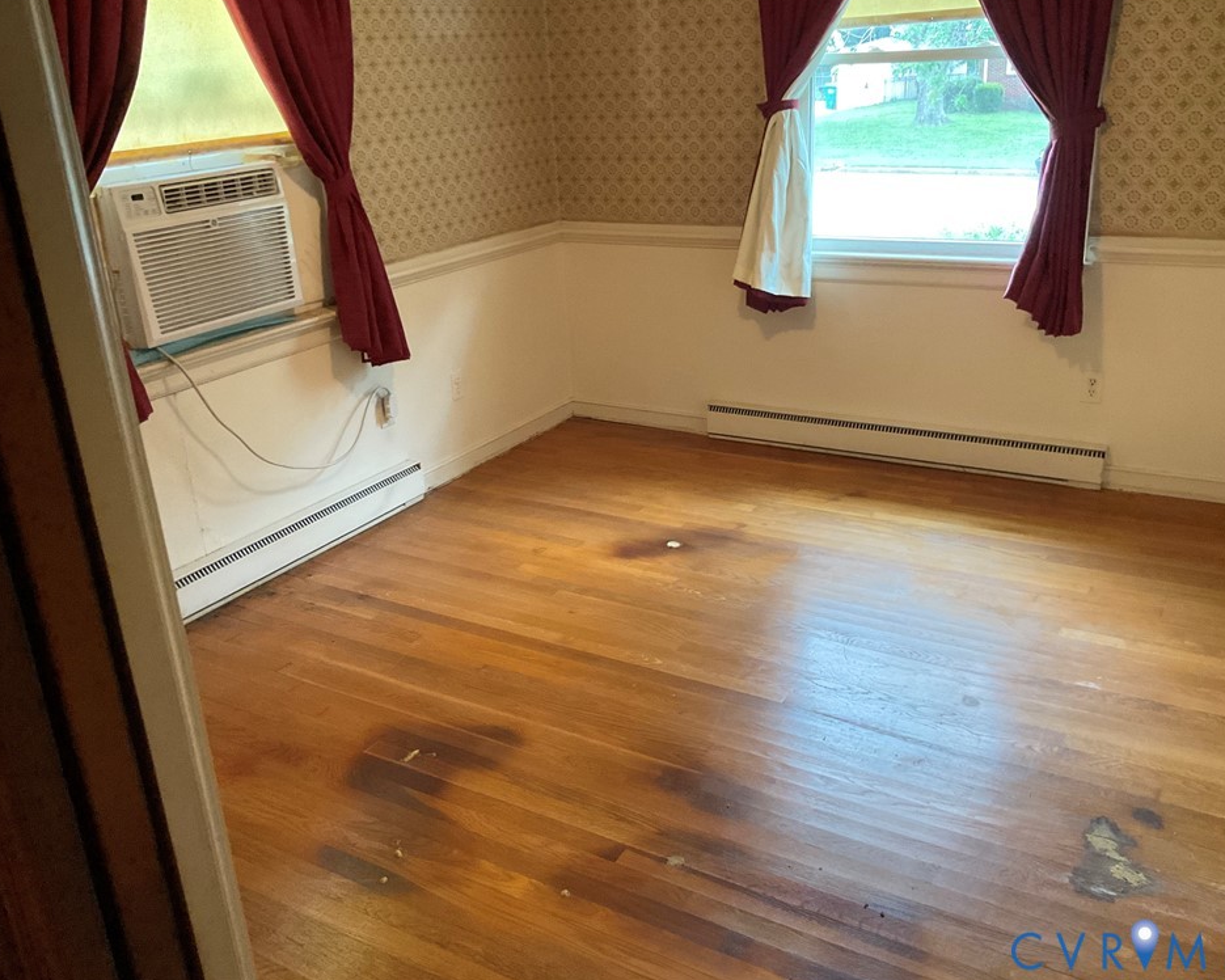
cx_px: 608
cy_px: 483
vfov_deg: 47.1
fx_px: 1124
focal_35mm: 31
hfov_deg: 57.2
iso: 200
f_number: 1.8
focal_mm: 3
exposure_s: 1/60
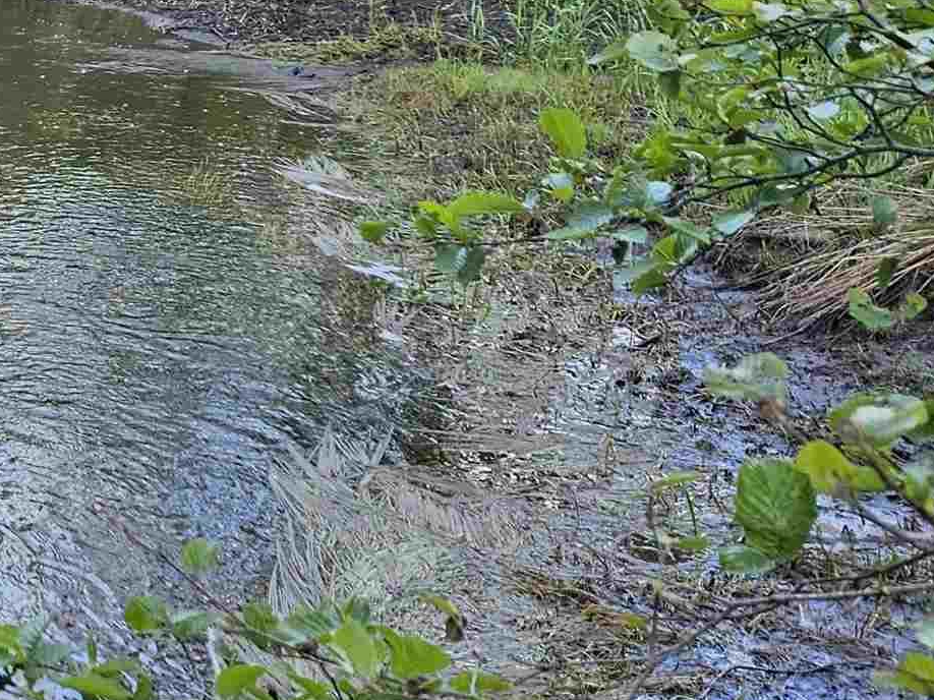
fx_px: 2077
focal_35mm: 77
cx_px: -510
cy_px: -6
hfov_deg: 21.0
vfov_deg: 18.6
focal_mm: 5.4
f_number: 1.8
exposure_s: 1/207
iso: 64
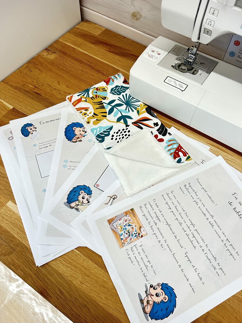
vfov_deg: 67.3
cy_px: 162
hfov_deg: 53.1
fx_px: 242
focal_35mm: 26
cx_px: 121
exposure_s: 1/60
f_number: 1.5
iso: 320
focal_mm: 5.7
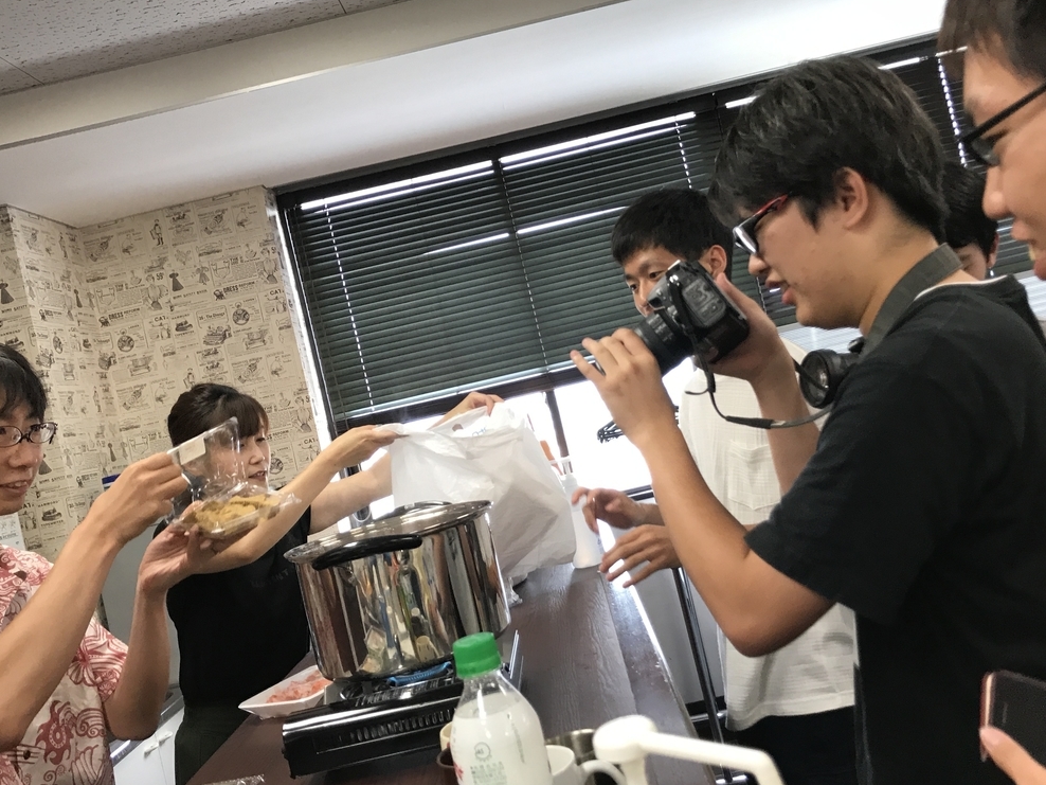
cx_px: 542
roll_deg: +13.4
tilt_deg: +0.5
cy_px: 380
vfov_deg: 41.8
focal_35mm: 34
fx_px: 1027
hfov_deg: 53.9
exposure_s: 1/30
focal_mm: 3.99
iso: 32
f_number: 1.8
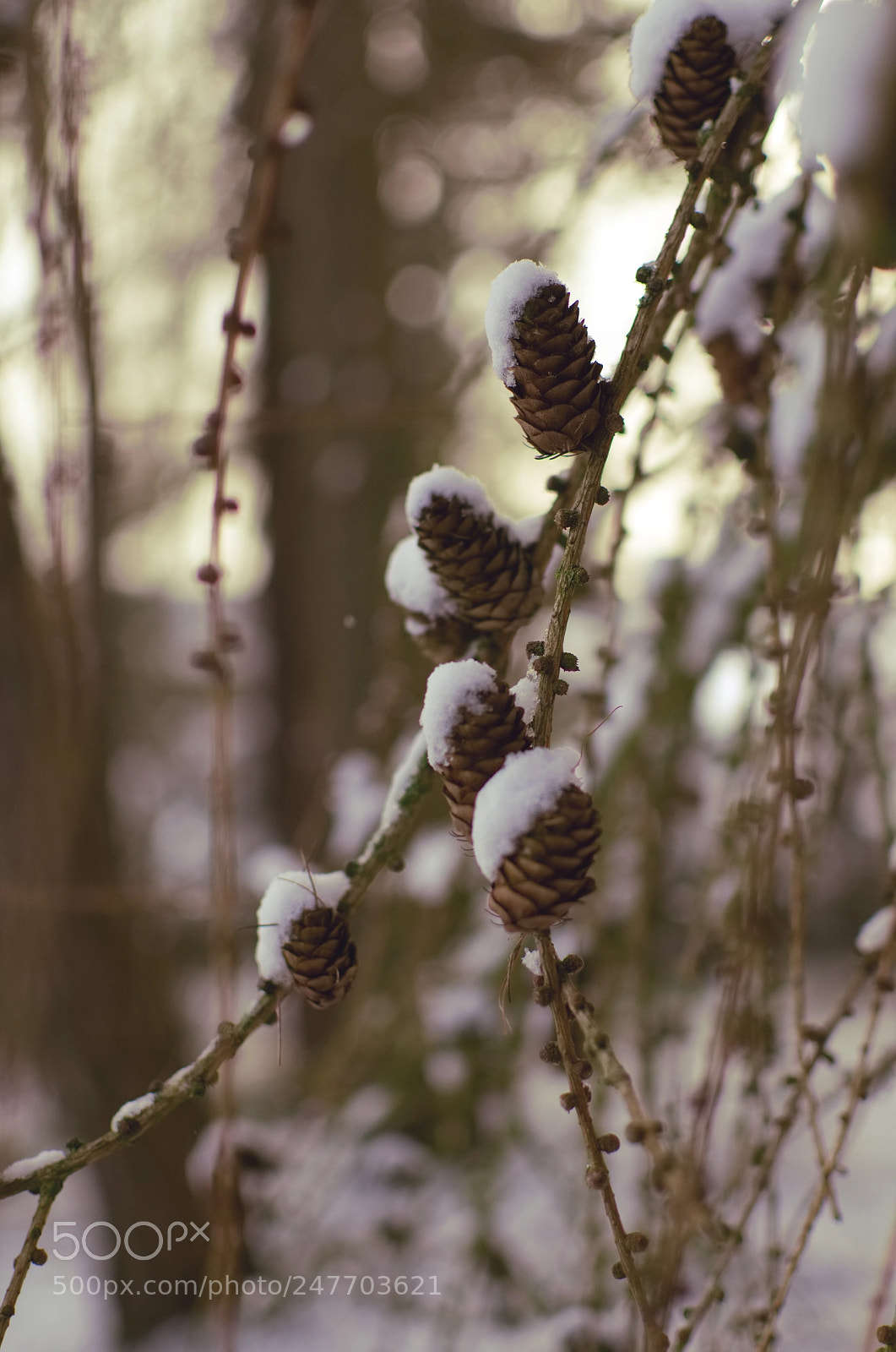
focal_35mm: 52
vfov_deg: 37.9
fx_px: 1967
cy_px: 676
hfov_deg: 25.7
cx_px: 448
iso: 100
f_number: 2.2
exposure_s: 1/2000
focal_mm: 35
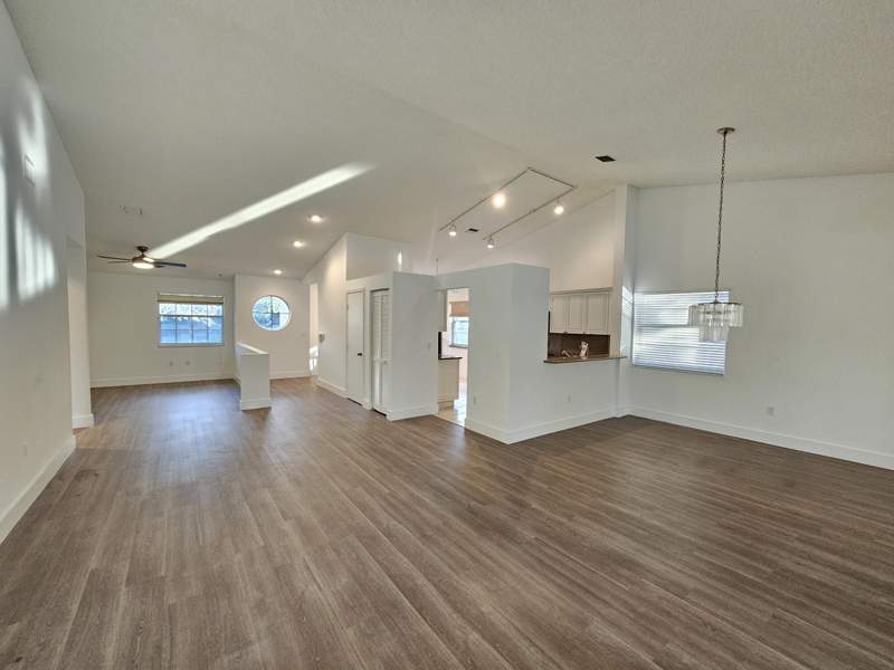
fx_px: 336
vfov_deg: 89.9
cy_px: 335
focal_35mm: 13
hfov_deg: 106.2
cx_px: 447
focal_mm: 2.2
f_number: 2.2
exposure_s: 1/40
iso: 400
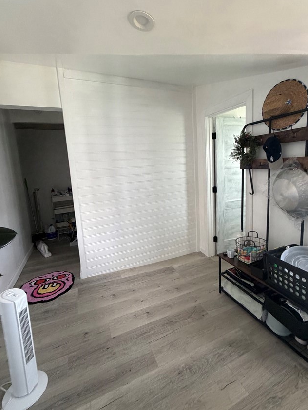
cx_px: 168
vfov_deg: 90.9
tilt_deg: -7.9
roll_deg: +1.5
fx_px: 202
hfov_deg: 74.5
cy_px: 193
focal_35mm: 17
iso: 320
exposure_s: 1/77
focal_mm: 2.22
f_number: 2.2
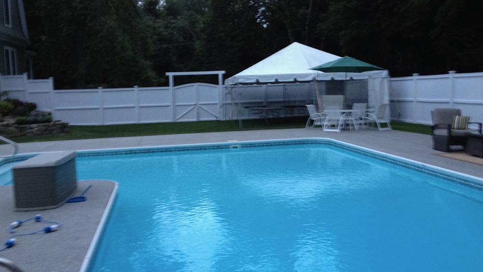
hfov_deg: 48.4
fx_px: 538
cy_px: 122
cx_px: 240
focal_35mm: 42
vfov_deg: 28.3
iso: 125
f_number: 2.4
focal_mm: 4.28
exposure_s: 1/20
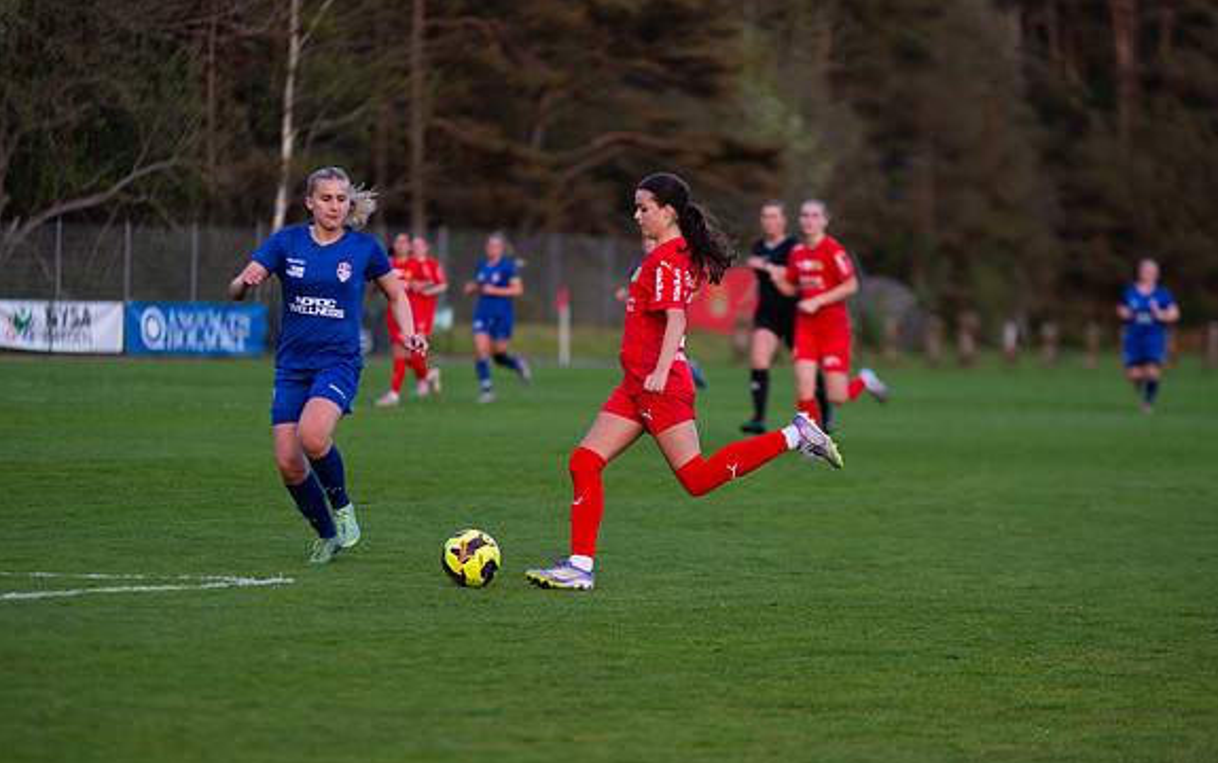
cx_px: 612
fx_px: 6310
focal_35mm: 190
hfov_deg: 11.0
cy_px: 405
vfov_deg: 6.9
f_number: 3.2
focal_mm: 185
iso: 560
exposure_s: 1/1000
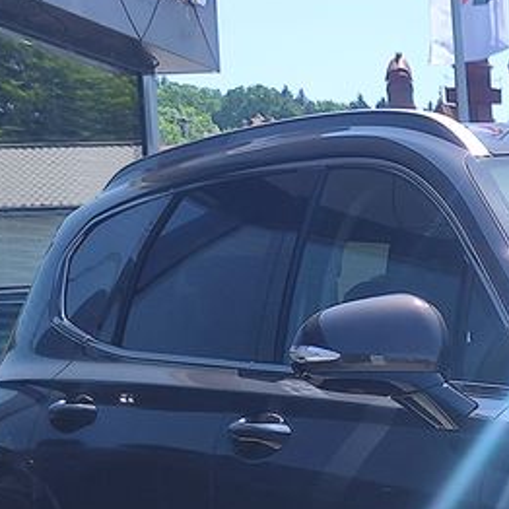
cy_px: 629
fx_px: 1547
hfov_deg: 16.3
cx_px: 857
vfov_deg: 17.7
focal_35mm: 93
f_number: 1.69
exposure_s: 1/679
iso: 50
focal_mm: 7.01
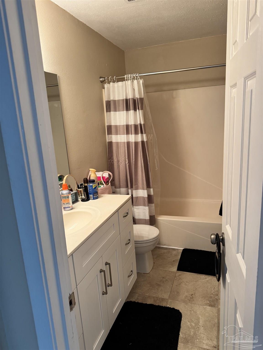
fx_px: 243
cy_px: 175
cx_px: 132
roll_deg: +4.4
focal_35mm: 24
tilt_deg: -11.3
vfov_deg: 71.6
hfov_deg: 56.8
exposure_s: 1/60
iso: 250
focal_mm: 6.76
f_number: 1.78
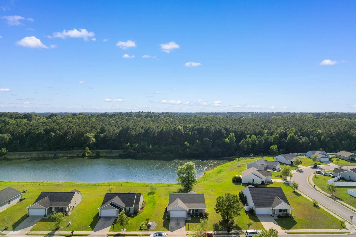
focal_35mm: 22
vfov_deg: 57.2
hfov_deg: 78.6
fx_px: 218
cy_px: 118
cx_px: 178
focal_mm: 8.38
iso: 100
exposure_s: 1/1250
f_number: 2.8
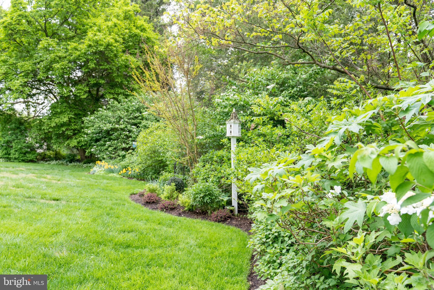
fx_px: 386
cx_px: 217
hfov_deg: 58.7
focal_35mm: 32
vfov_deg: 41.1
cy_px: 145
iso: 400
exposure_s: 1/200
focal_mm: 32
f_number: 5
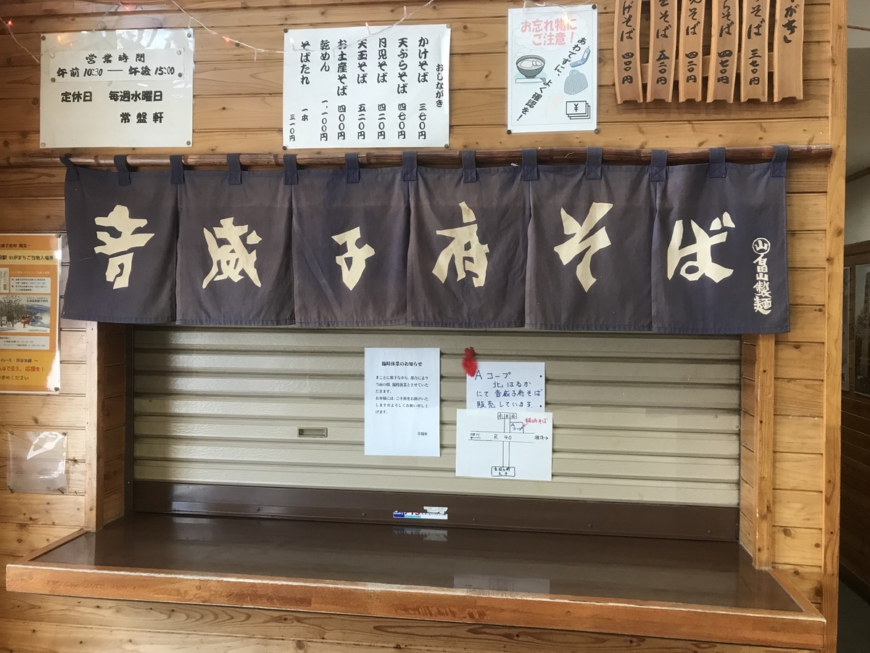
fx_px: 704
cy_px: 326
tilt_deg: +0.0
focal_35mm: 28
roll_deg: -0.9
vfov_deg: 49.7
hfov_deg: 63.4
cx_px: 435
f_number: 1.8
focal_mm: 3.99
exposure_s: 1/31
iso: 40
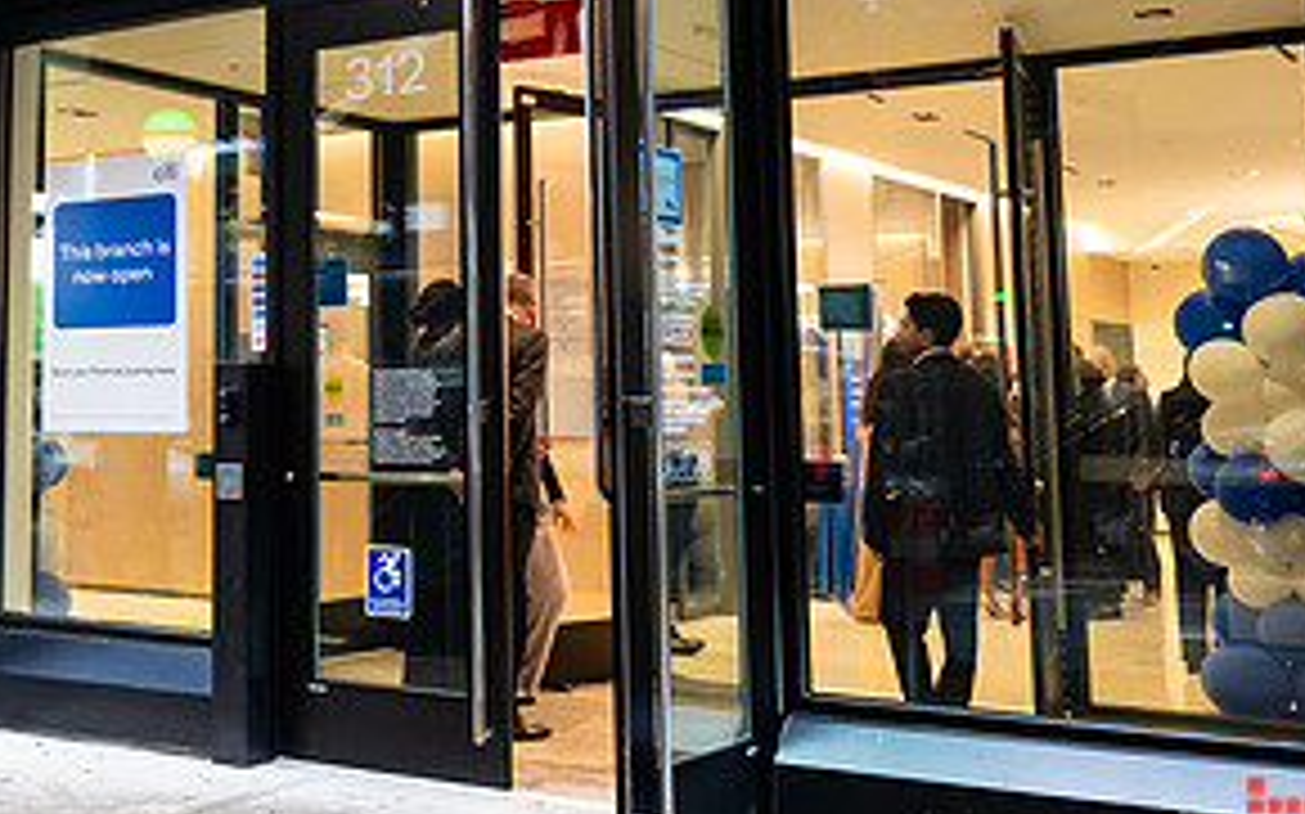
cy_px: 150
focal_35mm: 52
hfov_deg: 37.3
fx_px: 1849
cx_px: 239
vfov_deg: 24.4
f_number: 4
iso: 2000
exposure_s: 1/160
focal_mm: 24
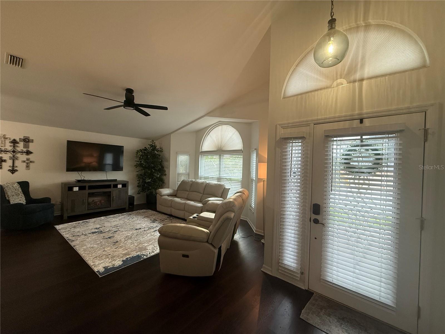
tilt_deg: +0.1
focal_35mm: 14
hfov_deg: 102.1
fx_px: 180
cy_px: 167
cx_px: 222
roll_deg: -1.6
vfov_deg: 85.7
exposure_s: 1/120
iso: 320
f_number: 2.2
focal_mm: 2.22
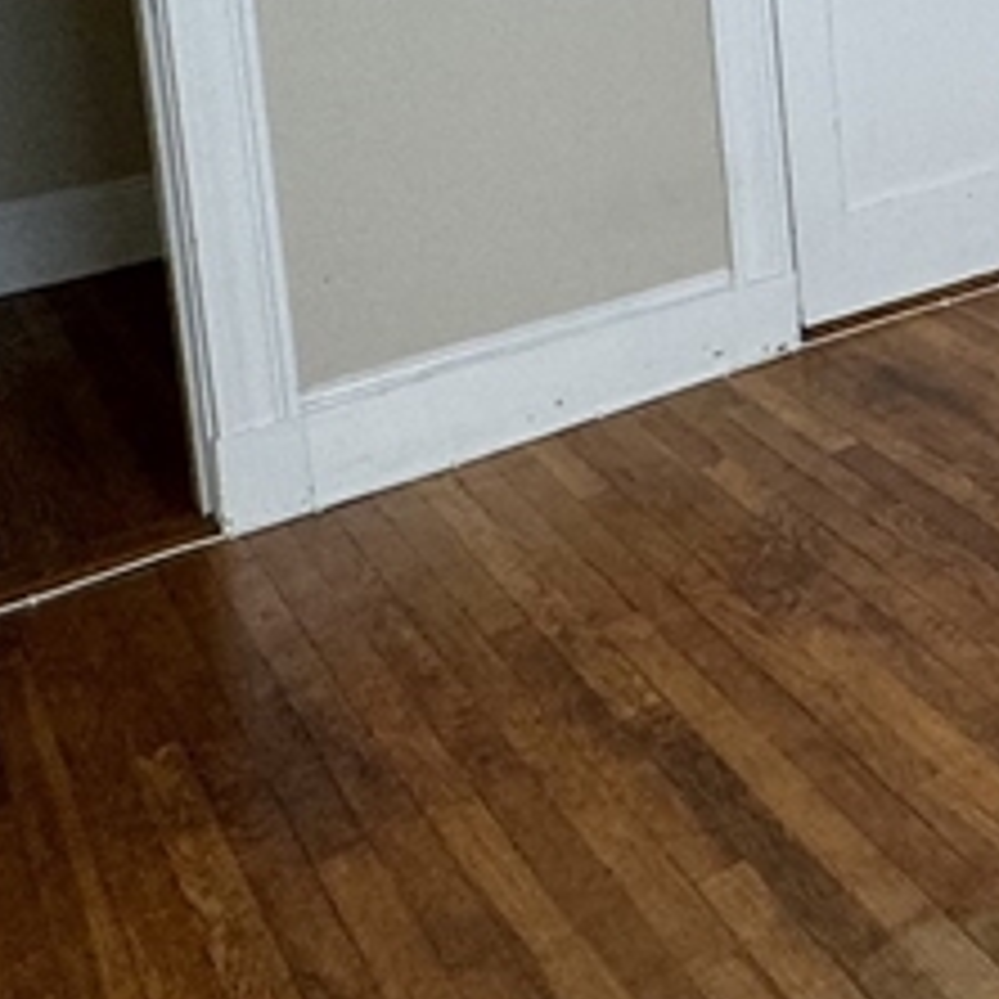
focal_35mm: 57
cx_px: 1552
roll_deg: +3.0
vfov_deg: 26.6
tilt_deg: -6.5
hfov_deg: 23.3
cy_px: -212
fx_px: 1861
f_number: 2.2
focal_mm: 2.22
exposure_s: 1/120
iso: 125
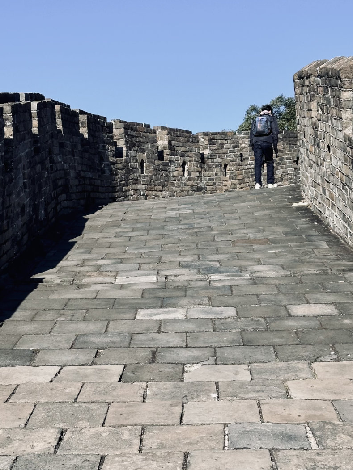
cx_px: 214
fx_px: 993
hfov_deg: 20.1
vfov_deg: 26.7
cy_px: 231
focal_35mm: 73
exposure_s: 1/3257
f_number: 1.8
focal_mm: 6.9
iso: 64
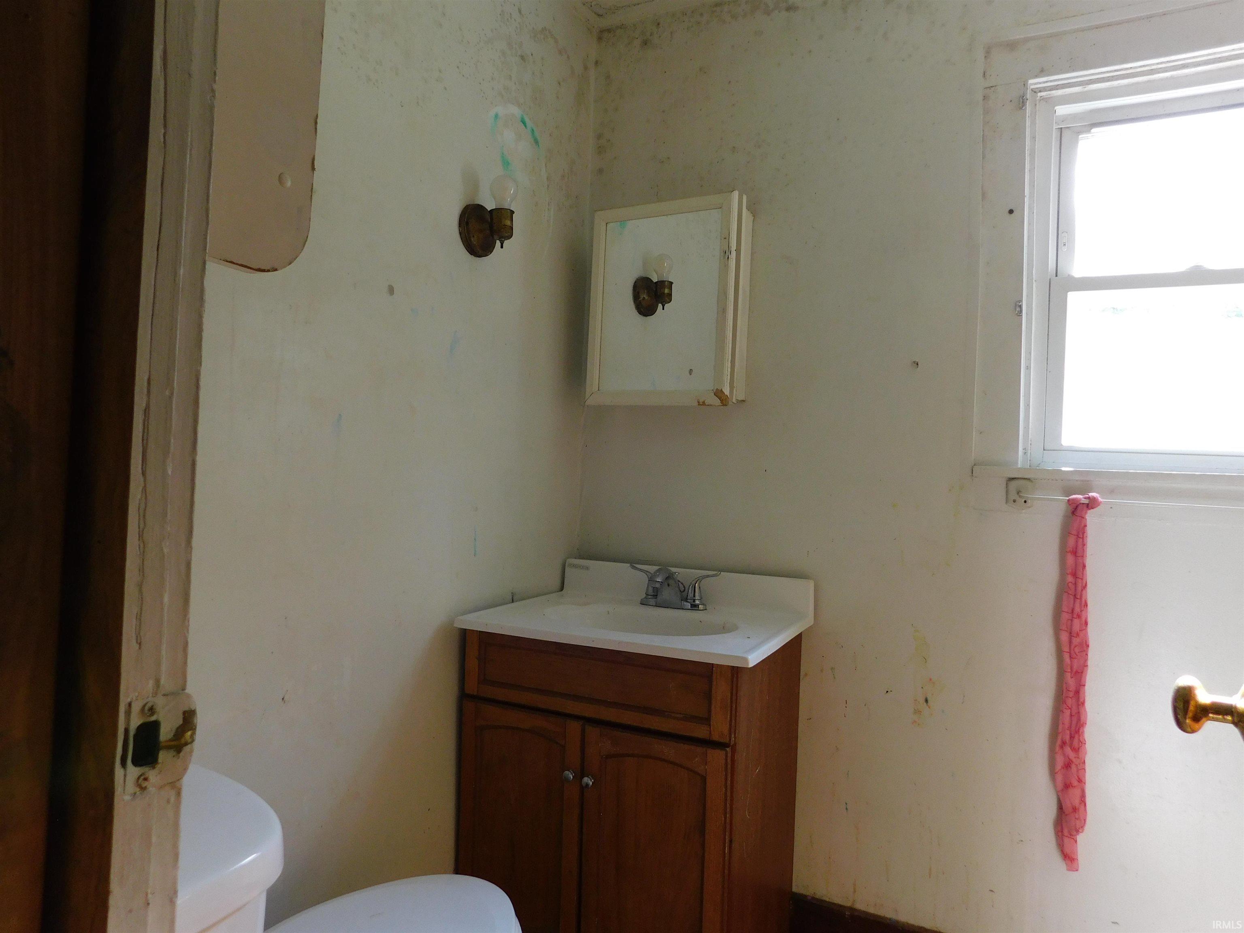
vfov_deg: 58.9
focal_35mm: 23
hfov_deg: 73.9
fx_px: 827
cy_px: 466
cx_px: 622
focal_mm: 4
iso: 180
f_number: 3
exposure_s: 1/30
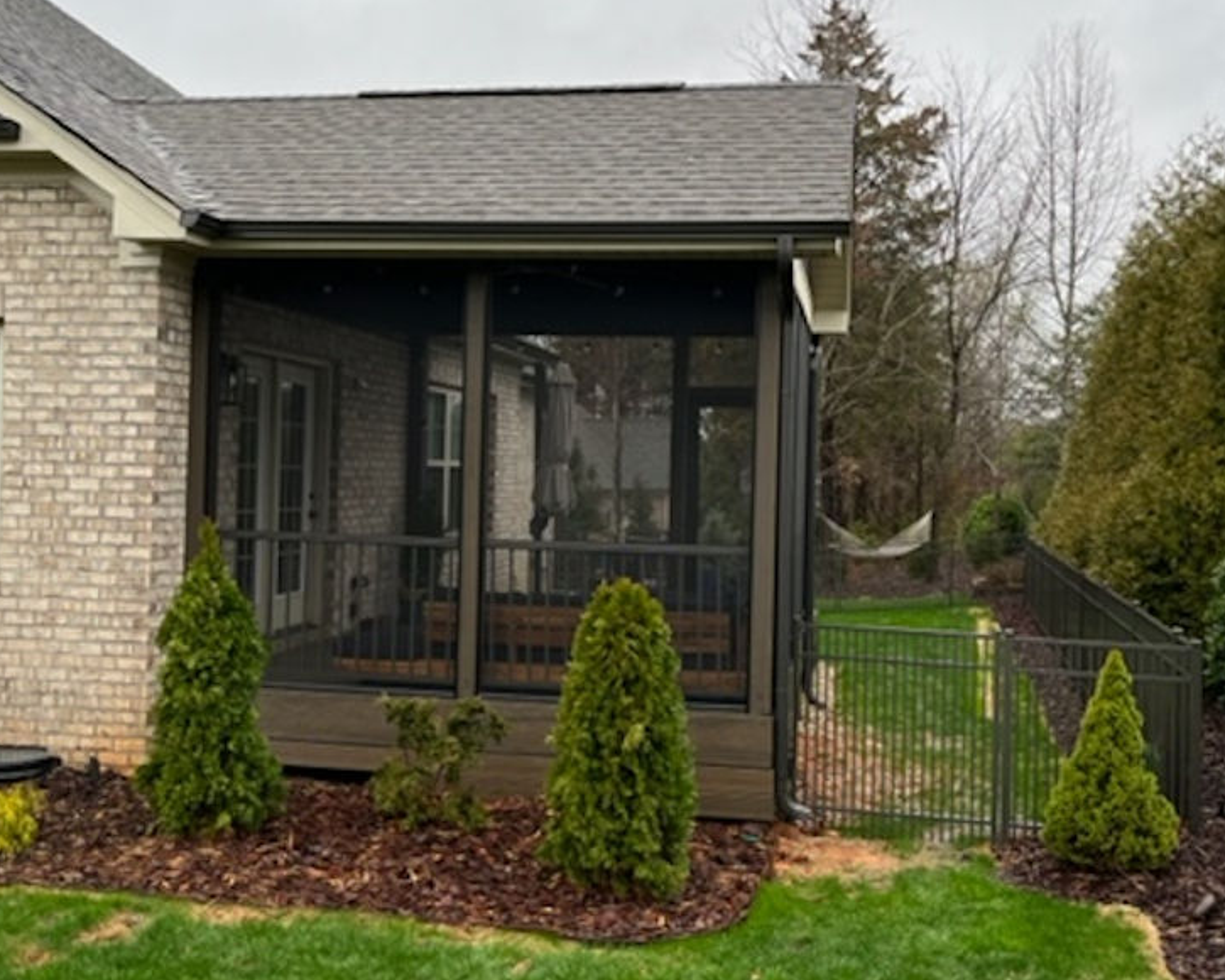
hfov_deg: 62.2
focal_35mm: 28
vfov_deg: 51.5
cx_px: 639
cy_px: 490
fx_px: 1015
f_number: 1.6
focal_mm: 5.1
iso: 50
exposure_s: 1/416
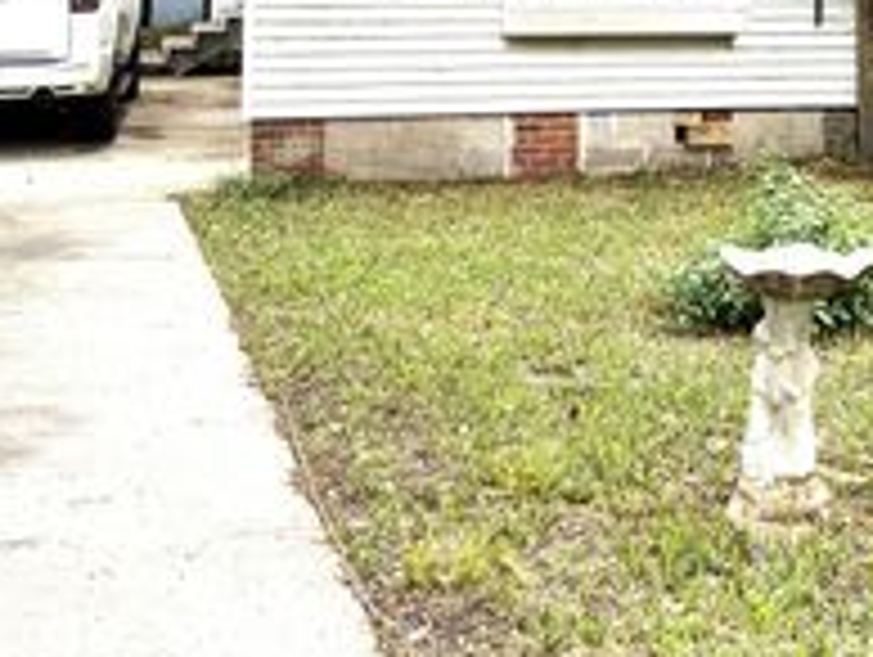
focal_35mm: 67
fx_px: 1692
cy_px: -124
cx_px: 752
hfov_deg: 28.1
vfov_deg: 20.6
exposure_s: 1/907
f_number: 1.6
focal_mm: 5.96
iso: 50
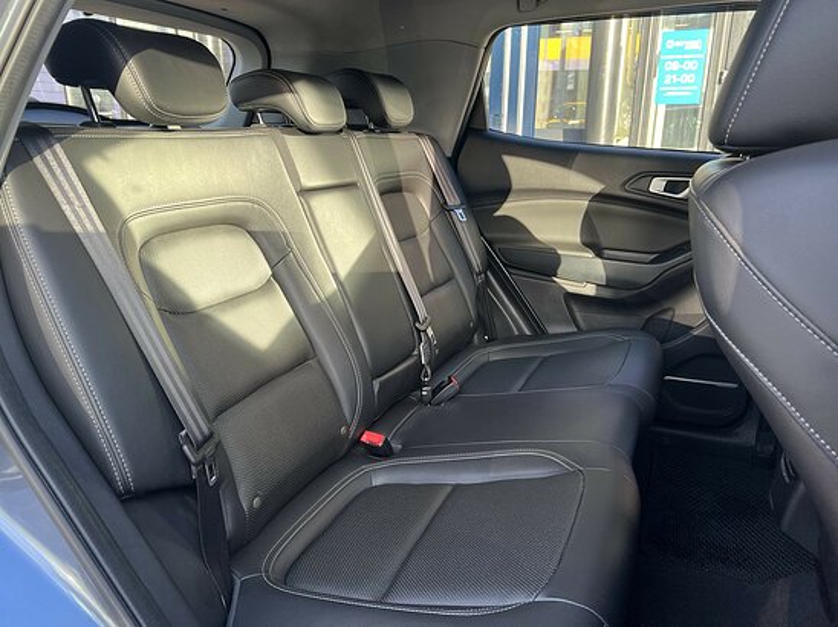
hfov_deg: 67.3
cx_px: 419
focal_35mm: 26
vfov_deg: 53.0
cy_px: 314
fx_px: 629
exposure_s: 1/163
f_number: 1.5
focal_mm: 5.7
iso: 50
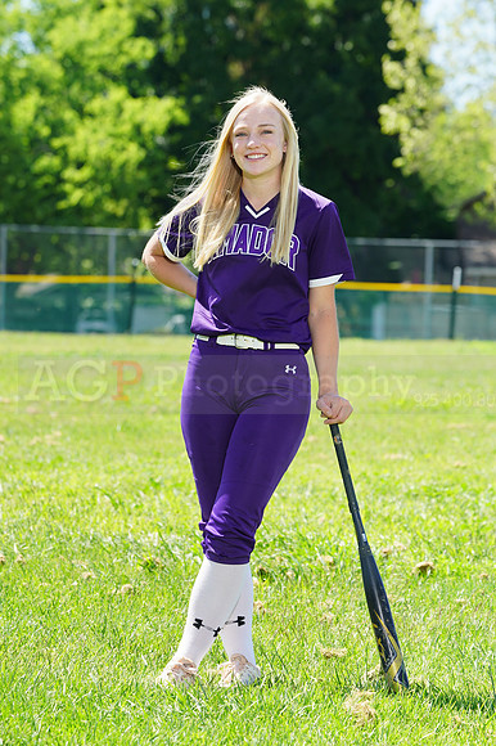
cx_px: 248
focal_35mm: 198
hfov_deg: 6.9
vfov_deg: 10.4
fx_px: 4097
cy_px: 373
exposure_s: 1/200
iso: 200
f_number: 9
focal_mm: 198
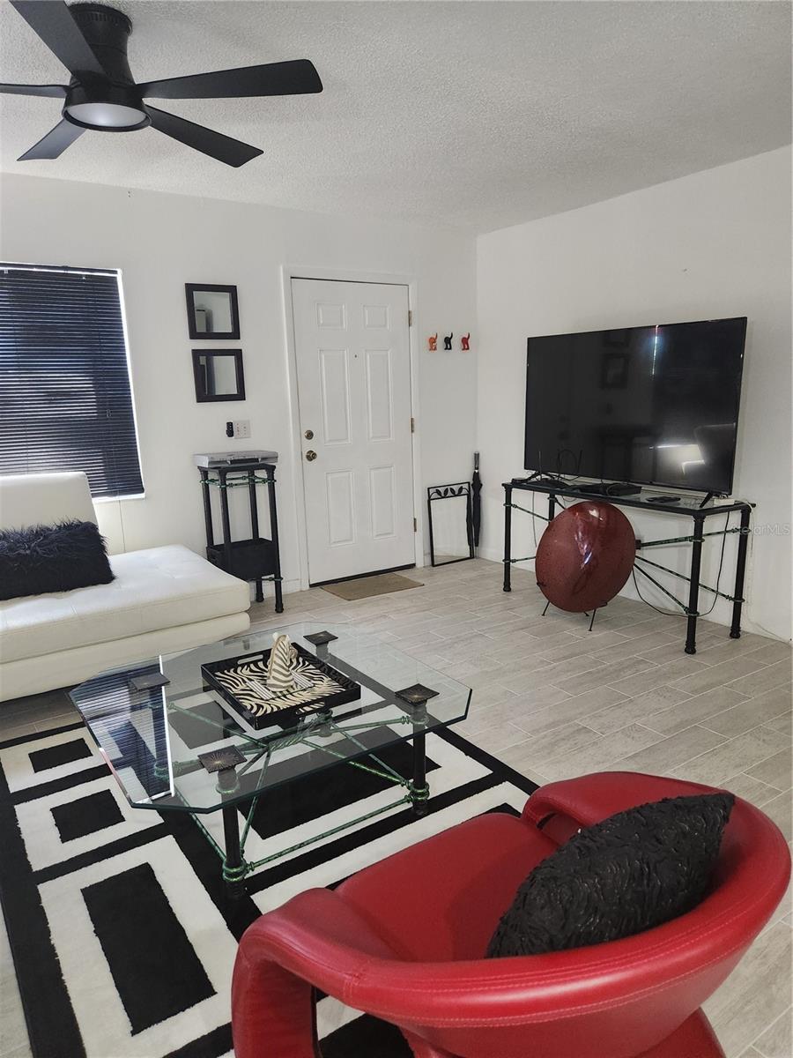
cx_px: 396
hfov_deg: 58.9
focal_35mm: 23
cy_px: 529
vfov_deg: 73.9
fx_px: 703
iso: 800
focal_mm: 5.4
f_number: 1.8
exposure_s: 1/120
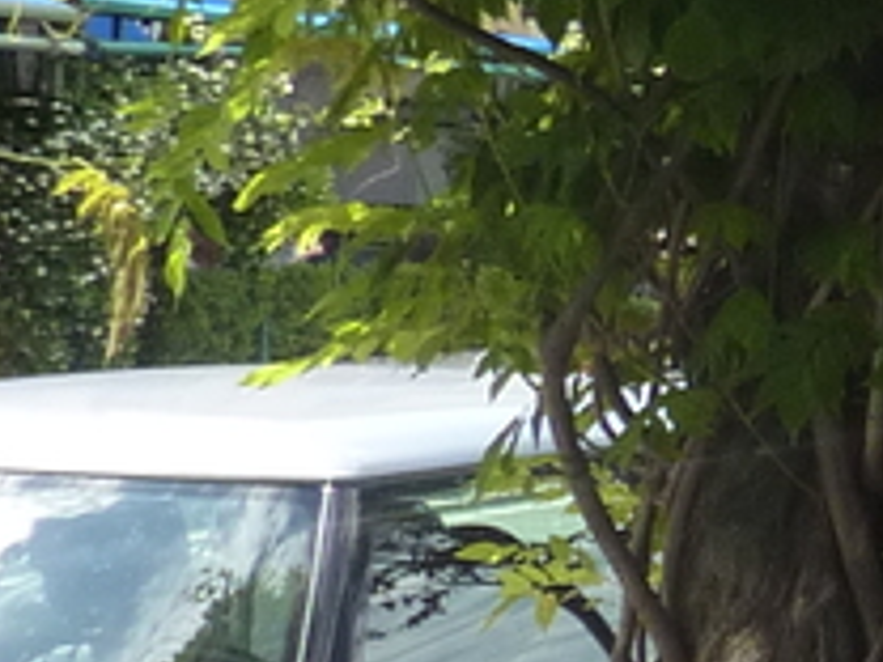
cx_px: 2505
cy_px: 344
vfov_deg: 10.3
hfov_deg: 10.5
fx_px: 3673
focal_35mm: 144
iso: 160
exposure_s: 1/250
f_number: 4
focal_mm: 4.1
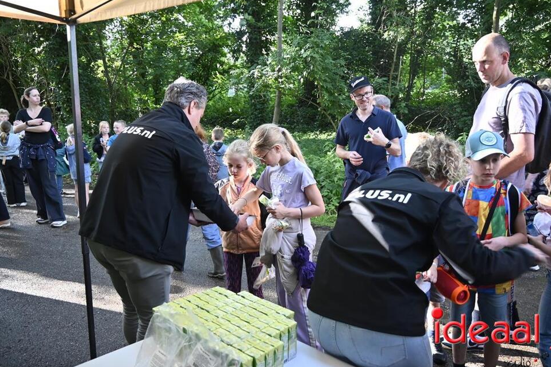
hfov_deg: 61.9
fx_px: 459
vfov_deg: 43.6
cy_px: 182
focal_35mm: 30
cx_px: 284
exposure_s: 1/125
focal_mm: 19.5
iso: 900
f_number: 3.5
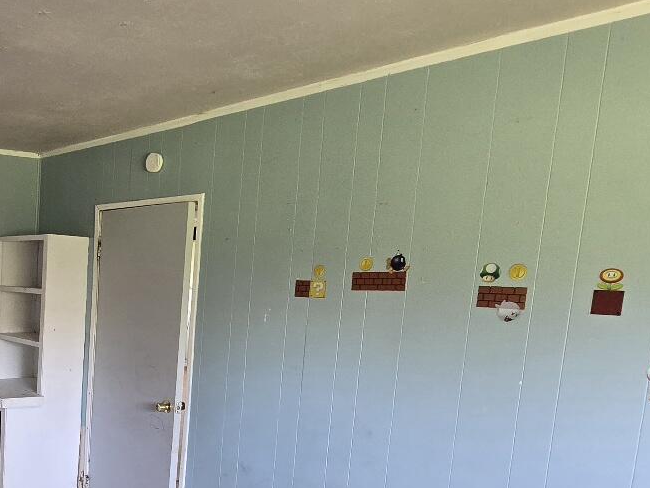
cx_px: 31
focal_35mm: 32
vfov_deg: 43.0
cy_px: 357
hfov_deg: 48.8
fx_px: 601
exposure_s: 1/60.2
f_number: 2.2
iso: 320
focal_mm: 2.2
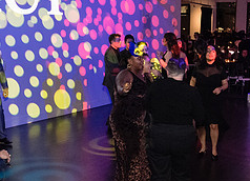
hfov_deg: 30.7
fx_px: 449
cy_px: 133
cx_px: 177
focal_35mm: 63
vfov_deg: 22.6
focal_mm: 24
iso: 8000
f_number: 3.5
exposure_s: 1/160
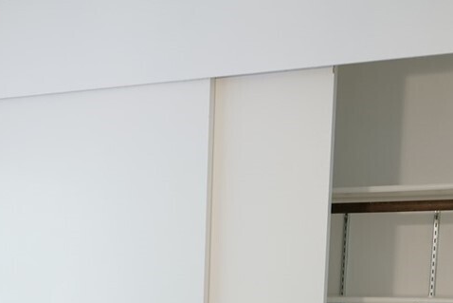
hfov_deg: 22.6
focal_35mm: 87
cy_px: 483
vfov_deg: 14.4
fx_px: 1095
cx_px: 10
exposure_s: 1/2.5
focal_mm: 26
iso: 100
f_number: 3.5
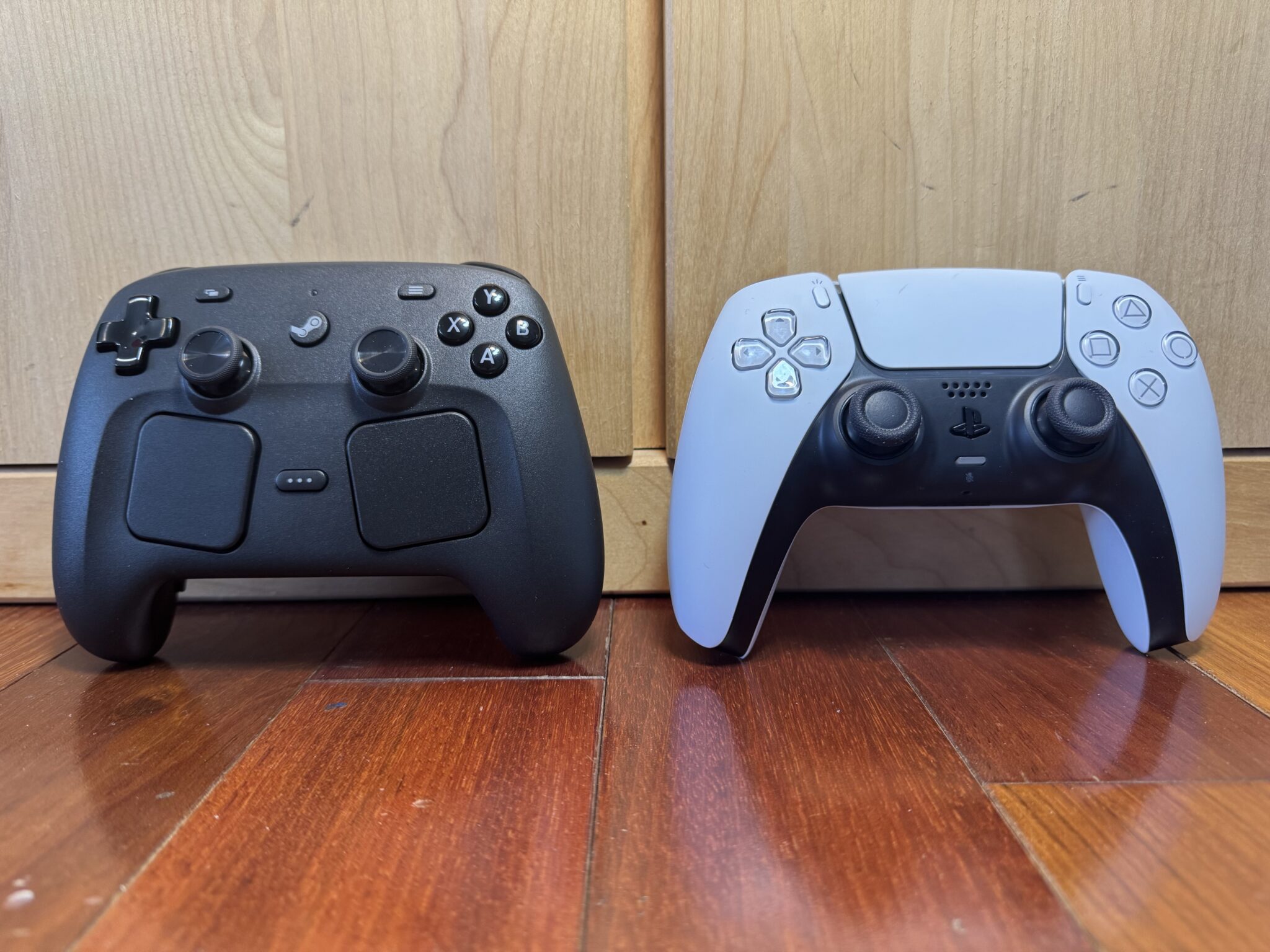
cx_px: 635
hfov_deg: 71.6
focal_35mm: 24
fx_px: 881
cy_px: 476
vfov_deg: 56.8
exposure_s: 1/120
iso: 160
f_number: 1.78
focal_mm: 6.76
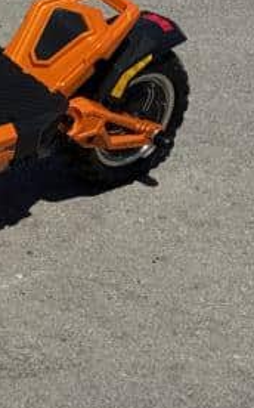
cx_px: -180
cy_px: -137
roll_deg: -0.5
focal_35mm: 177
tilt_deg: -16.4
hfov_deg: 7.2
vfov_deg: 11.5
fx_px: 1965
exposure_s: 1/10526
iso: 64
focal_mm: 6.76
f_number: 1.78
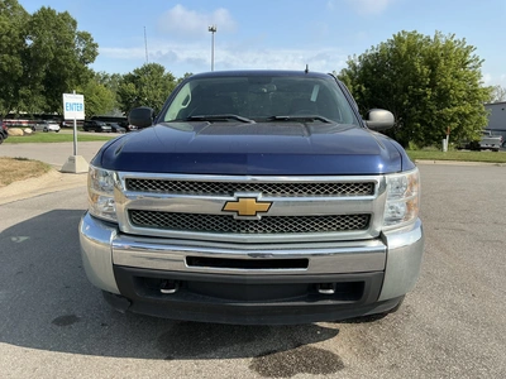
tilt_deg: -6.2
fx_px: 409
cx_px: 253
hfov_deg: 63.4
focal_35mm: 28
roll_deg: -1.7
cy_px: 190
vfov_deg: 49.7
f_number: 1.8
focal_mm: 3
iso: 25
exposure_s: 1/1195
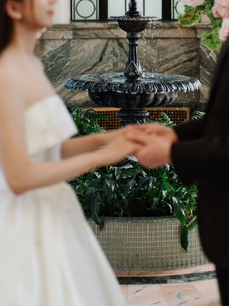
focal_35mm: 101
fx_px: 891
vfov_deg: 19.1
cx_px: 137
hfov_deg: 14.6
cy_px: 31
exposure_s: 1/250
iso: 400
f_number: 2
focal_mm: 56
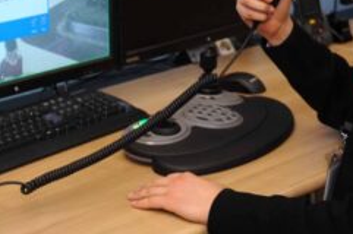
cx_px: 114
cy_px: -69
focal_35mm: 102
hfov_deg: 20.0
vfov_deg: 12.9
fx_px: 999
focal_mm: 32
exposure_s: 1/200
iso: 1000
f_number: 2.8
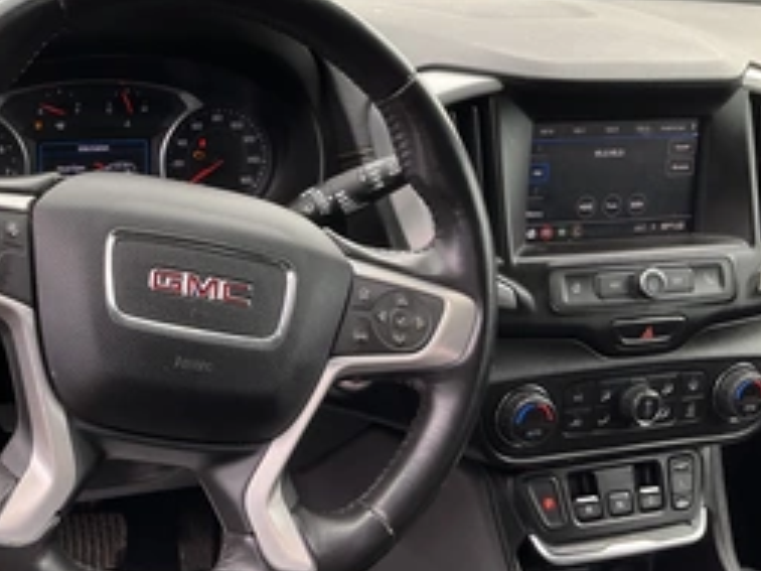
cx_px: 175
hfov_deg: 39.9
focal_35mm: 46
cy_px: 218
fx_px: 1011
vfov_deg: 31.4
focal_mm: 3
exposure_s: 1/122
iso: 25
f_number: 1.8
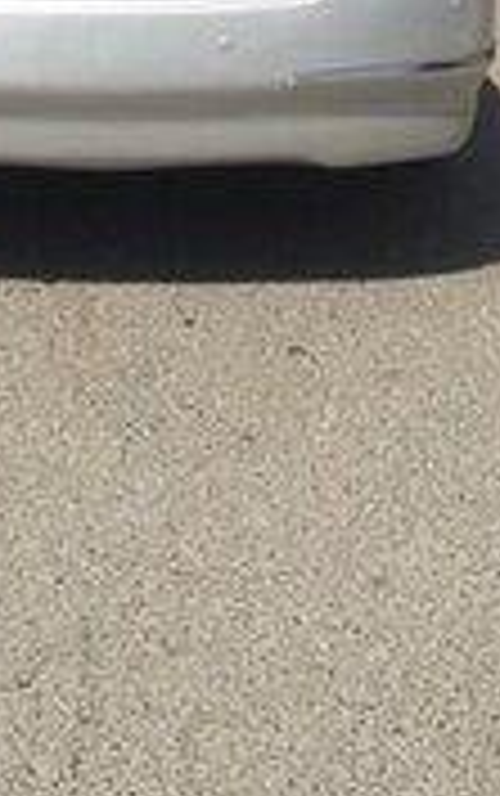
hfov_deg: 15.1
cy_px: -306
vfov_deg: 21.2
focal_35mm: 86
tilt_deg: -5.8
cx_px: 54
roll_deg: -0.7
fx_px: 1870
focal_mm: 4.15
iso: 32
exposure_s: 1/2740
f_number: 2.2
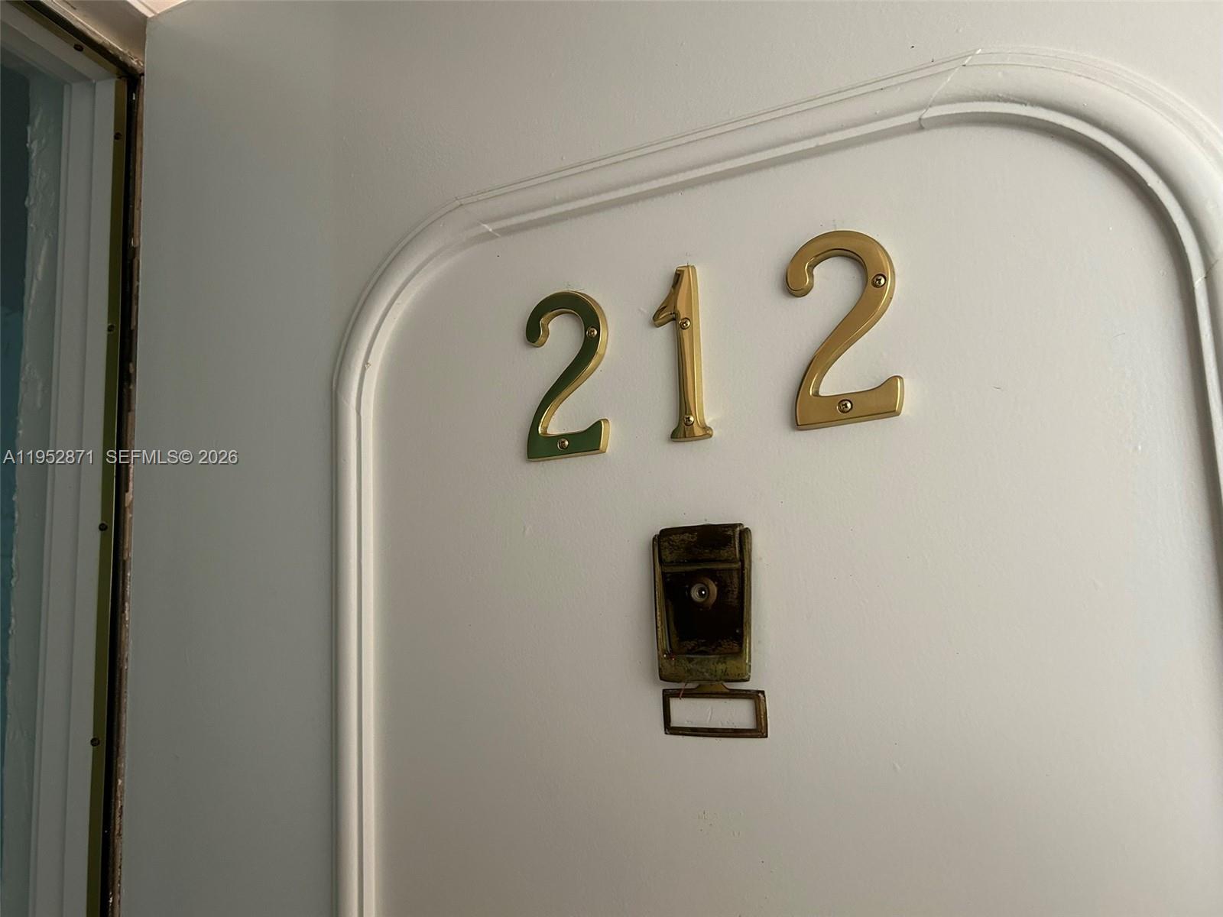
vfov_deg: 53.1
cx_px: 612
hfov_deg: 67.3
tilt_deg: +8.3
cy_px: 458
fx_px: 919
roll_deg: +2.5
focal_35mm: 26
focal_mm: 5.7
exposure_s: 1/60
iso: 200
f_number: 1.5
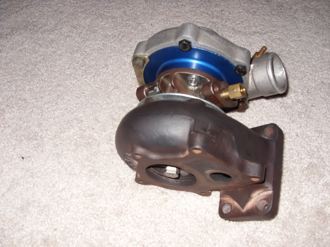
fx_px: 362
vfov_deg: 37.7
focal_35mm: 38
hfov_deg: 49.0
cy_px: 124
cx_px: 165
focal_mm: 6.3
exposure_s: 1/30
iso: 50
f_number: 2.8
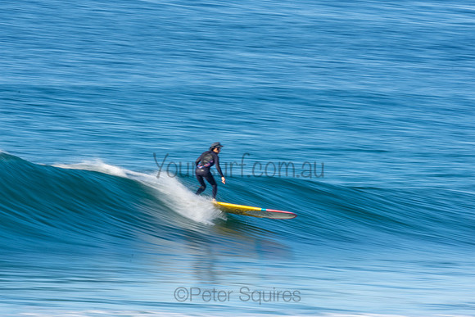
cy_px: 158
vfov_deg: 1.8
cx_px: 238
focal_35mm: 750
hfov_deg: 2.7
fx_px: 9898
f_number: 22
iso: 100
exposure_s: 1/25
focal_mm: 500
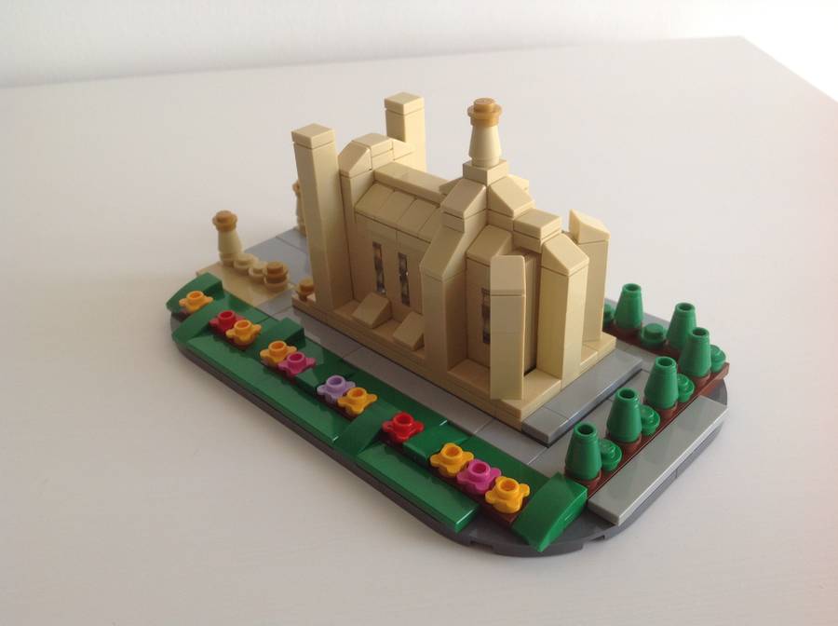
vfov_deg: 40.6
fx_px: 846
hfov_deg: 52.7
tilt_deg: -33.4
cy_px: 313
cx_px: 419
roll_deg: +1.4
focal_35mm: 35
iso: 64
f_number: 2.4
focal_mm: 4.28
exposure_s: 1/40
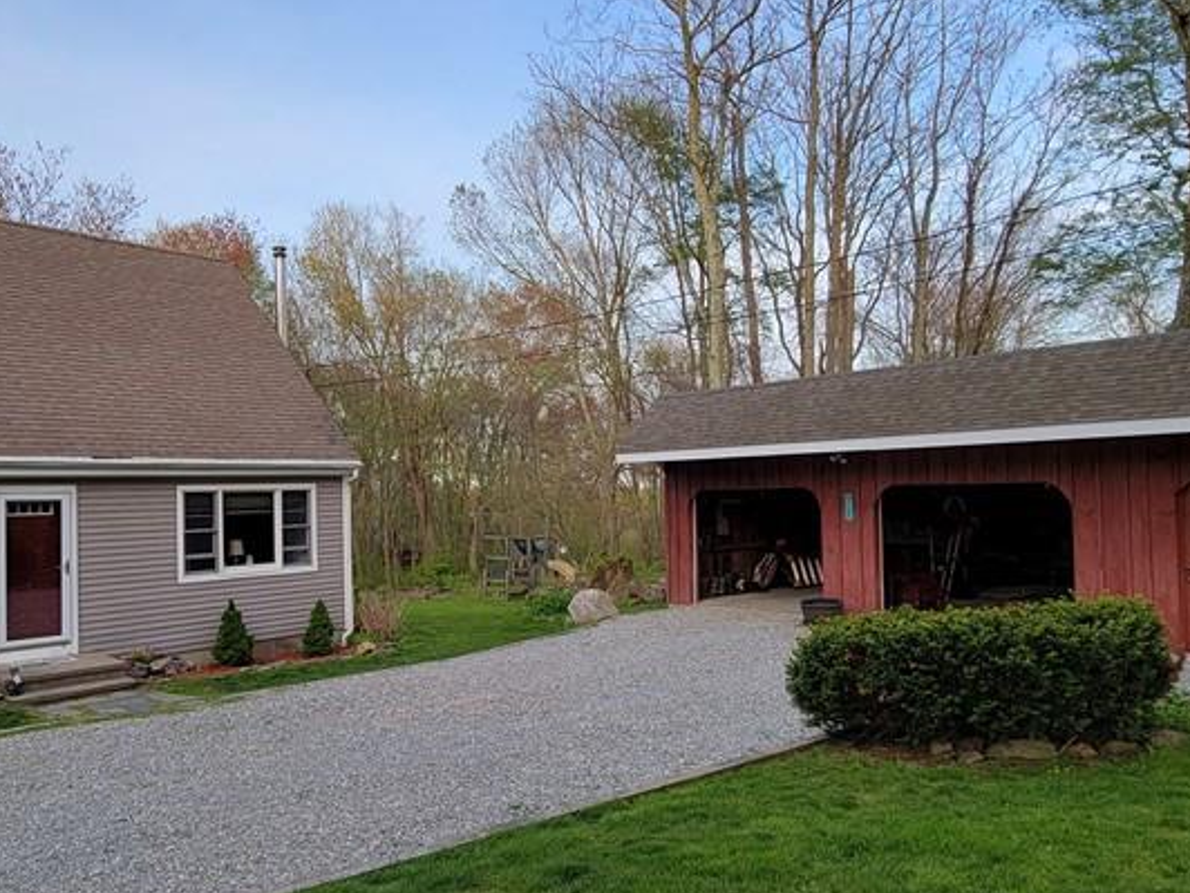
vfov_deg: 54.8
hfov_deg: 68.9
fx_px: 859
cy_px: 481
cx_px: 490
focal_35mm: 25
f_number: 2.2
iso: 50
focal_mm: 2.2
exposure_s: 1/148
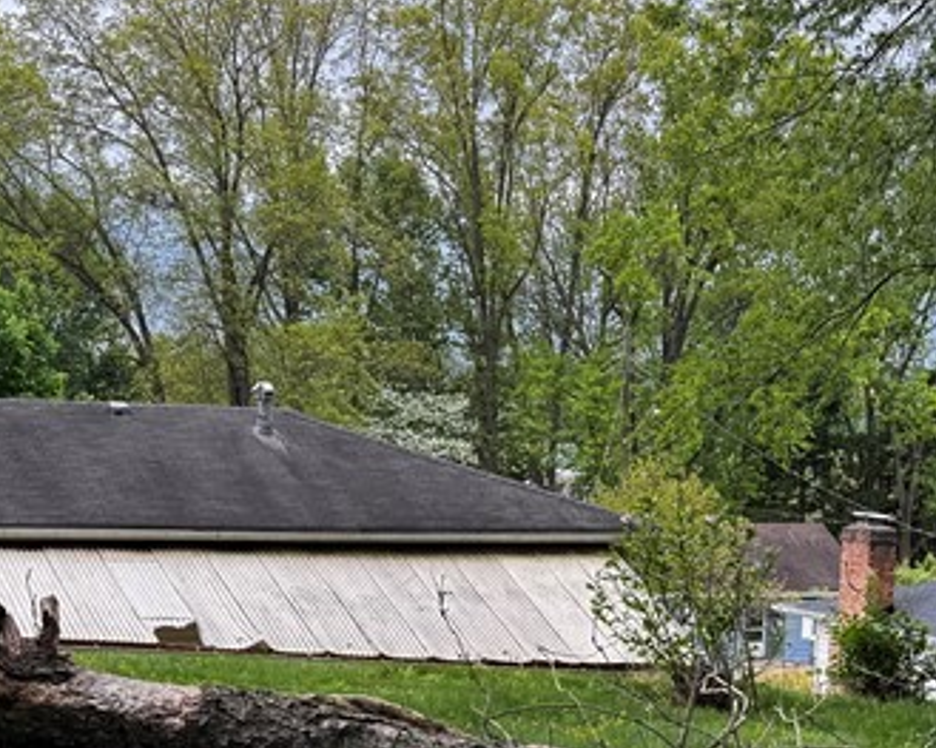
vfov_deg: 19.8
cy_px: 887
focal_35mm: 73
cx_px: 711
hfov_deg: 25.7
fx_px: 2022
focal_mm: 6.76
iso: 64
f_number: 1.78
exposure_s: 1/187
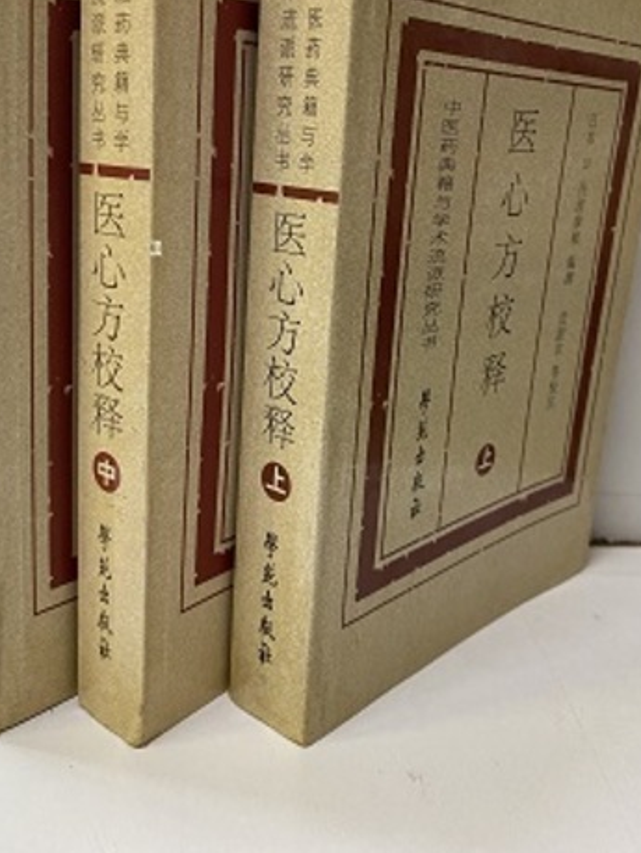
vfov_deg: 53.2
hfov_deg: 41.8
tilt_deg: -9.6
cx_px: 300
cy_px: 310
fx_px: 838
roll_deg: -2.9
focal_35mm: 34
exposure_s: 1/50
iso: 160
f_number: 1.8
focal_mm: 4.25
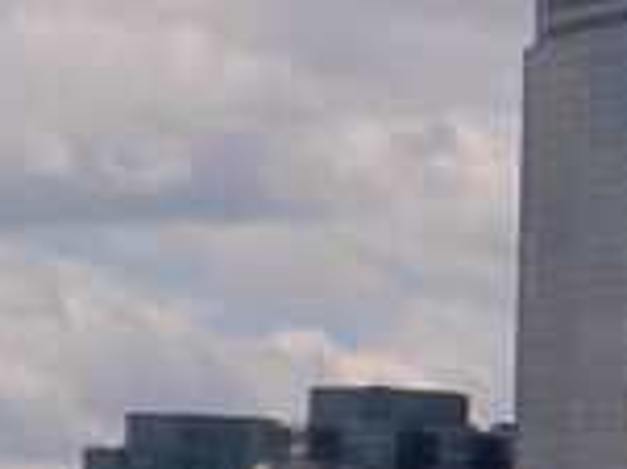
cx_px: 793
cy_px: 261
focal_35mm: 653
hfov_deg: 3.0
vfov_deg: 2.3
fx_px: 11818
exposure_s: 1/588
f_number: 8.3
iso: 100
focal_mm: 24
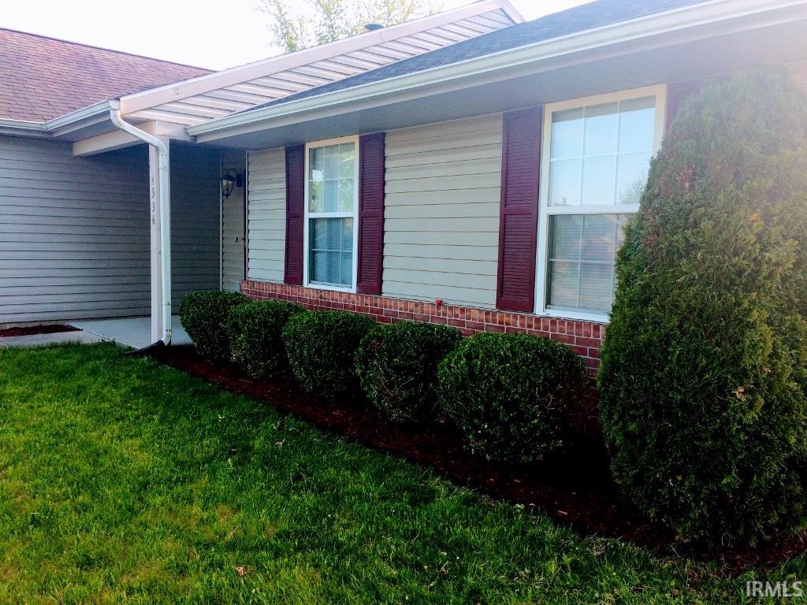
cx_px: 404
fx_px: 676
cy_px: 302
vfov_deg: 48.2
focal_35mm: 29
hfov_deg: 61.7
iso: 32
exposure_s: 1/299
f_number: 2.2
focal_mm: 4.15
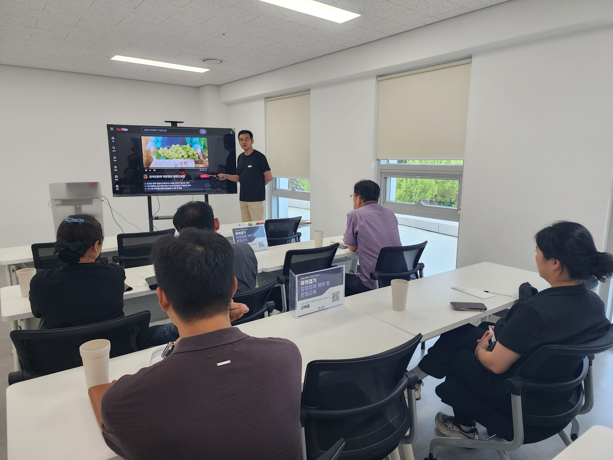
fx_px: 407
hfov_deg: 73.9
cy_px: 230
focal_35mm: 23
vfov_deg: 58.9
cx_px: 306
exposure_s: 1/180
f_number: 1.8
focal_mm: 6.4
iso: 125
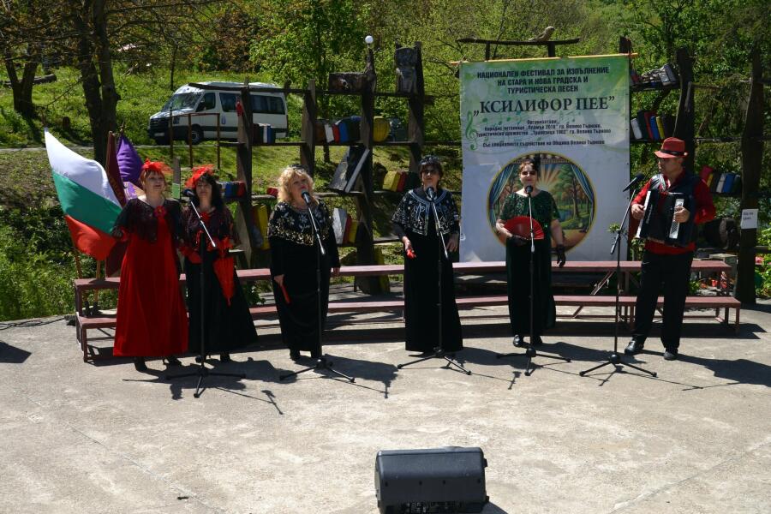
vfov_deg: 33.4
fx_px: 857
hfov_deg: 48.5
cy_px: 257
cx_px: 386
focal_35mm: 40
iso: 100
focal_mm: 40
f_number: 7.1
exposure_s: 1/200
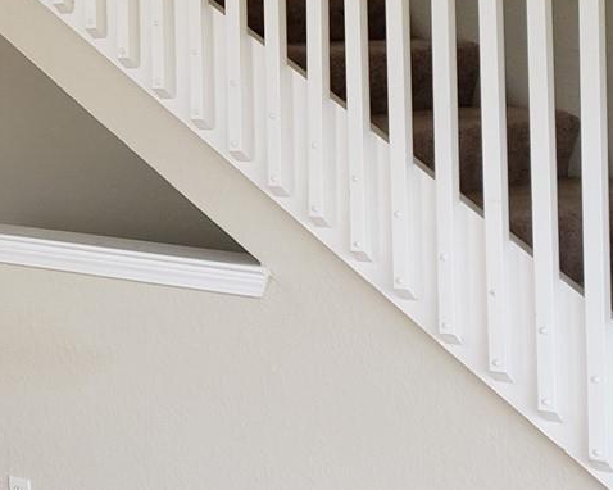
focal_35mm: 85
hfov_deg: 19.8
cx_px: -273
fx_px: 1541
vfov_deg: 17.9
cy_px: 97
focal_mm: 4.3
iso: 80
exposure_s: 1/120
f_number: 2.4
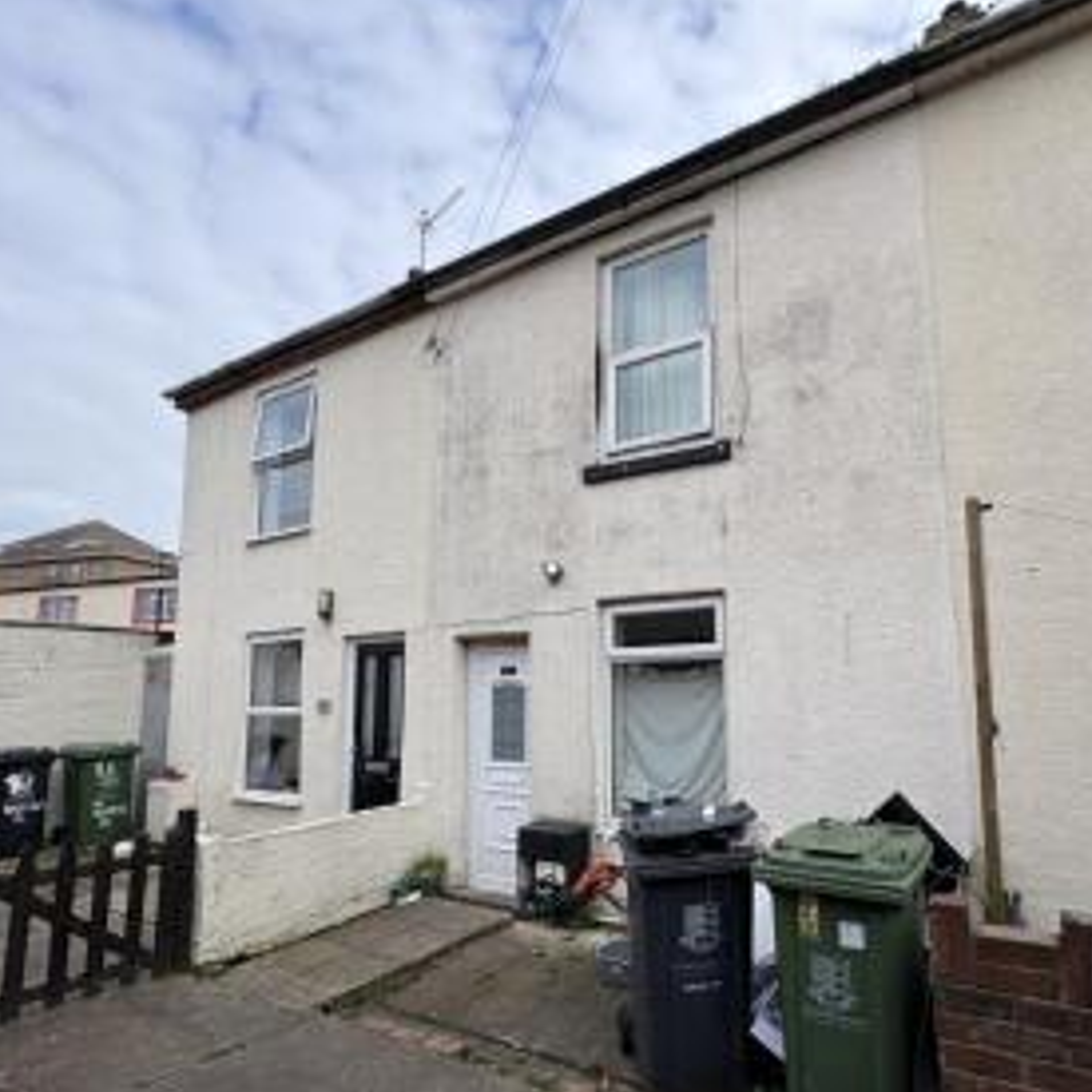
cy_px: 614
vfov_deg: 77.3
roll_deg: +1.3
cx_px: 673
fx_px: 678
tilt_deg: +7.1
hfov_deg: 76.5
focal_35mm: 19
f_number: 2.2
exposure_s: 1/980
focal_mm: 2.22
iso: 40
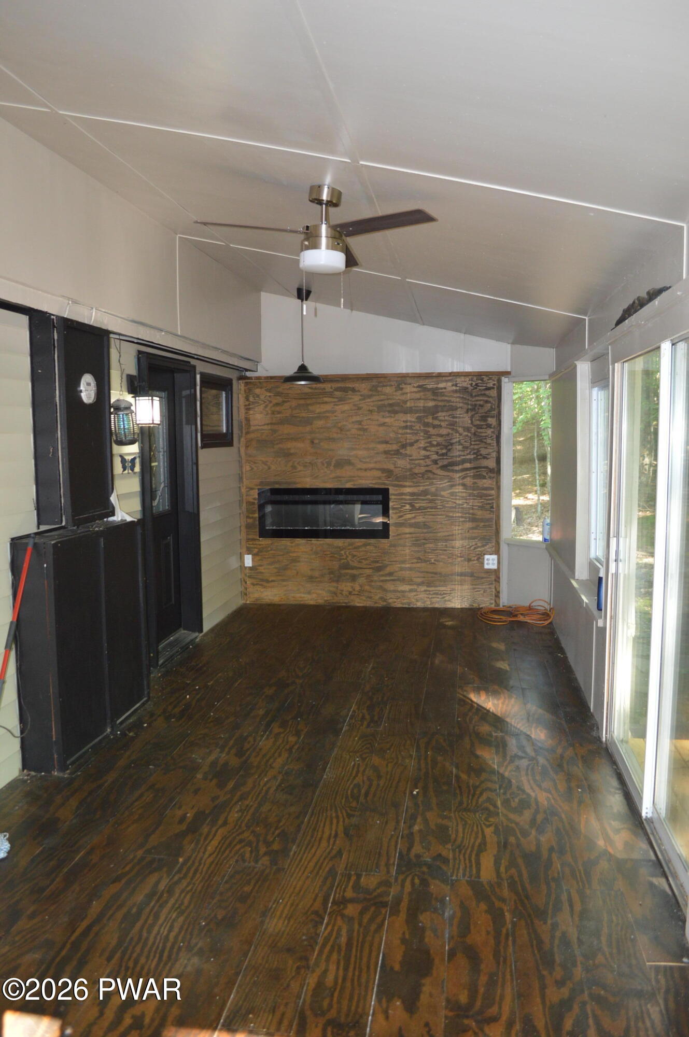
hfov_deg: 47.8
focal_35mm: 27
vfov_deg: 67.4
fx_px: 777
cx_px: 344
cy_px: 518
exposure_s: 1/60
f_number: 3.5
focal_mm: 18
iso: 800
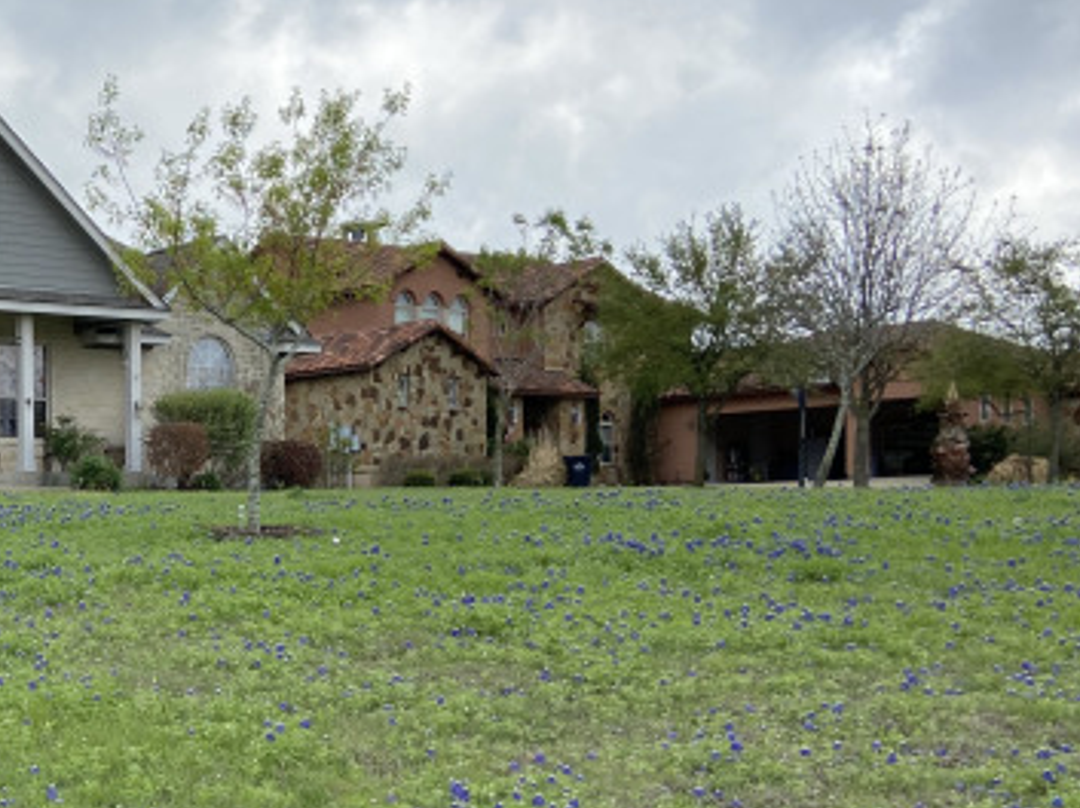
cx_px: -34
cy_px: 591
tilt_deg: -0.9
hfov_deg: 30.2
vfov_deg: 24.5
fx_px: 1839
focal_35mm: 59
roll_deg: +0.4
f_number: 1.8
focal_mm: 4.25
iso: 32
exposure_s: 1/2890
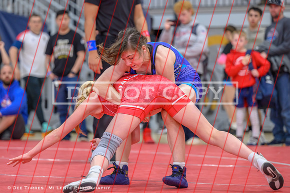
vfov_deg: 9.2
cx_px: 137
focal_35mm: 149
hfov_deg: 13.7
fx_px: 1204
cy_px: 78
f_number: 2.8
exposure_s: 1/640
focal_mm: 125
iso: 2200
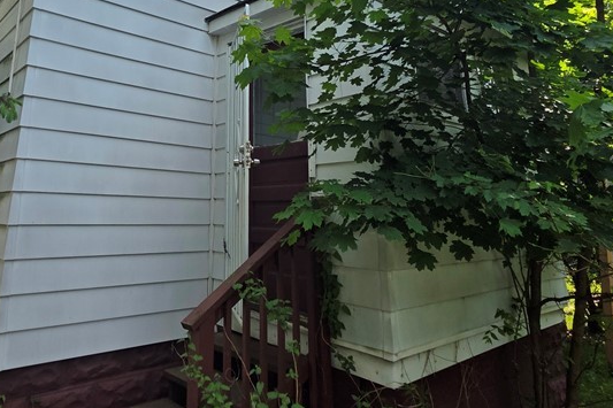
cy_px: 106
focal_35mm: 26
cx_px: 225
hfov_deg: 68.2
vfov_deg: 47.8
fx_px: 443
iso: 40
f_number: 1.9
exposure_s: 1/1425
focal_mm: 2.2
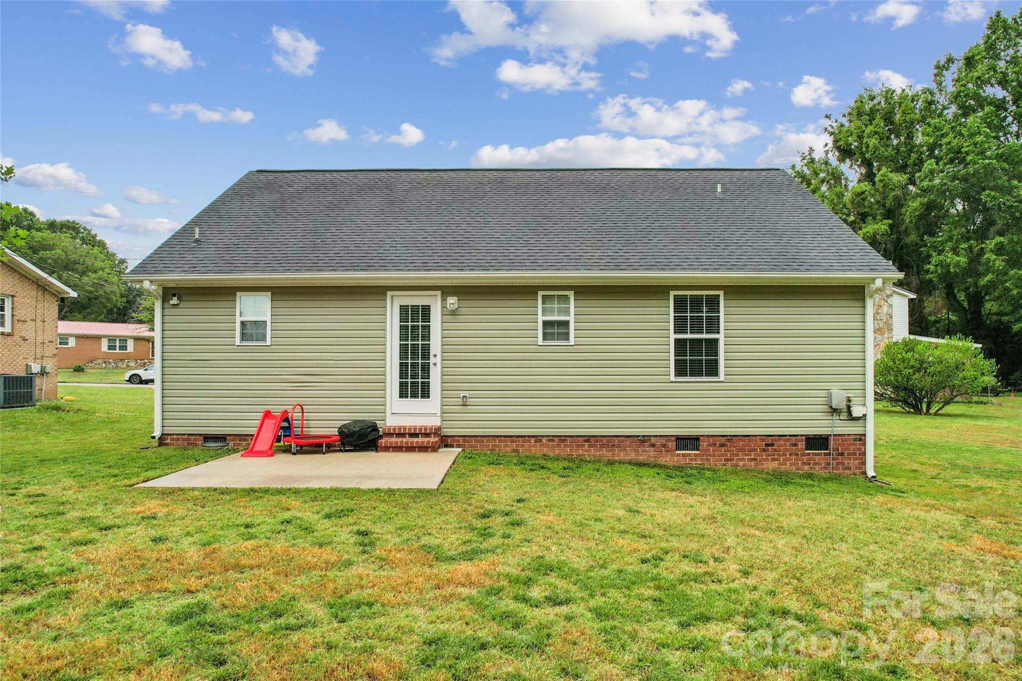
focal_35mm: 22
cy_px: 340
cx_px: 511
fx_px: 624
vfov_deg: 57.2
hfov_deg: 78.6
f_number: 2.8
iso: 100
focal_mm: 8.4
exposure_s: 1/350
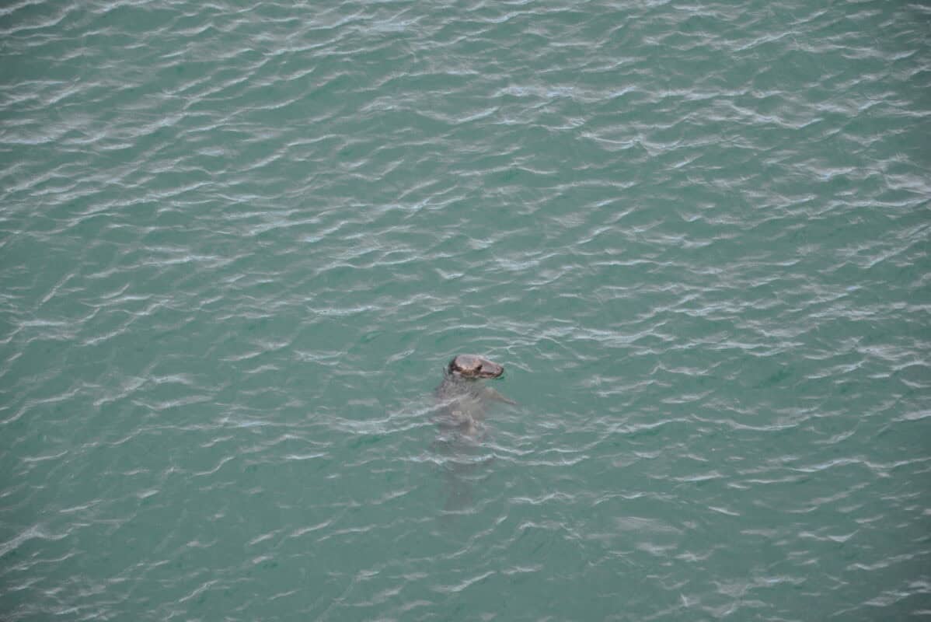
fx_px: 4075
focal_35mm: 158
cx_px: 466
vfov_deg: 8.7
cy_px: 311
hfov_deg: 13.0
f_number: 6.3
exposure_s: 1/160
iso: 200
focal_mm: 105
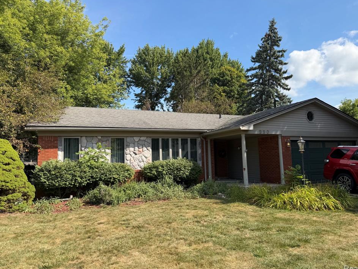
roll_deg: +1.2
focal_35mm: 26
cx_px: 188
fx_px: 269
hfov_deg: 67.3
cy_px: 129
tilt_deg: +5.4
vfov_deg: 53.1
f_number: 1.78
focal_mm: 6.76
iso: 80
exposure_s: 1/2907
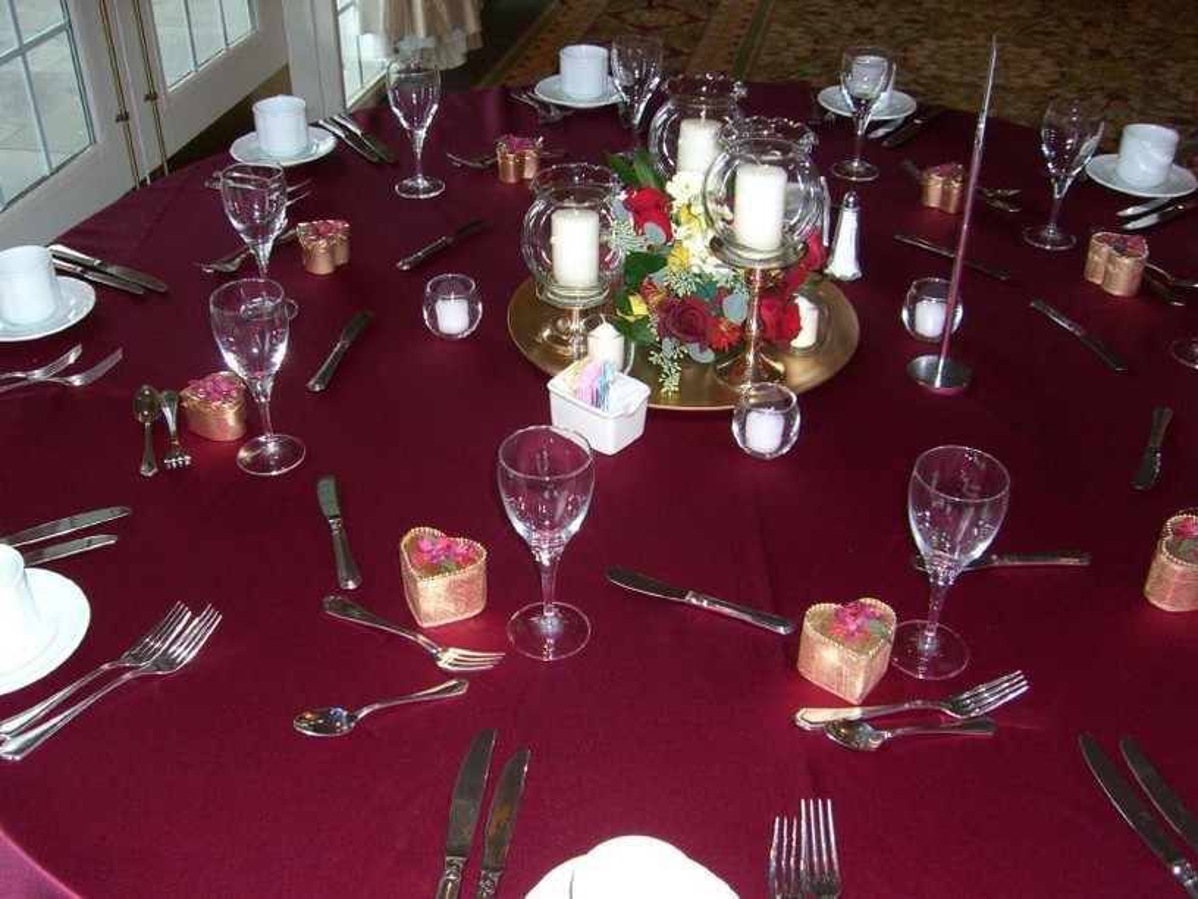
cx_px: 599
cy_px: 450
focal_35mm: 38
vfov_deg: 37.7
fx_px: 1315
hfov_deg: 49.0
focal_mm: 6.2
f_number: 2.7
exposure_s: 1/60
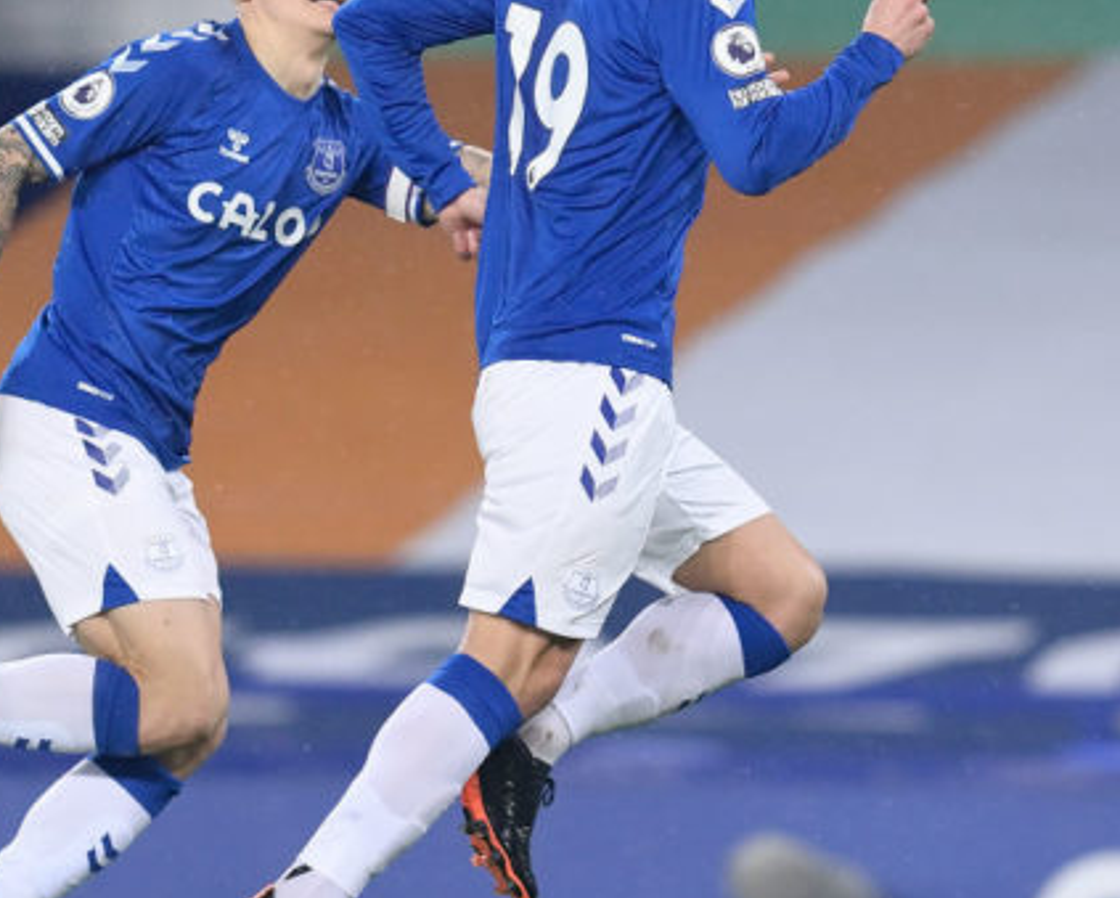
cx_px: 532
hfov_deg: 2.8
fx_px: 22589
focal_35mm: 681
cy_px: 379
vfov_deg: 2.3
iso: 2000
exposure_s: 1/1600
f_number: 2.8
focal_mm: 400
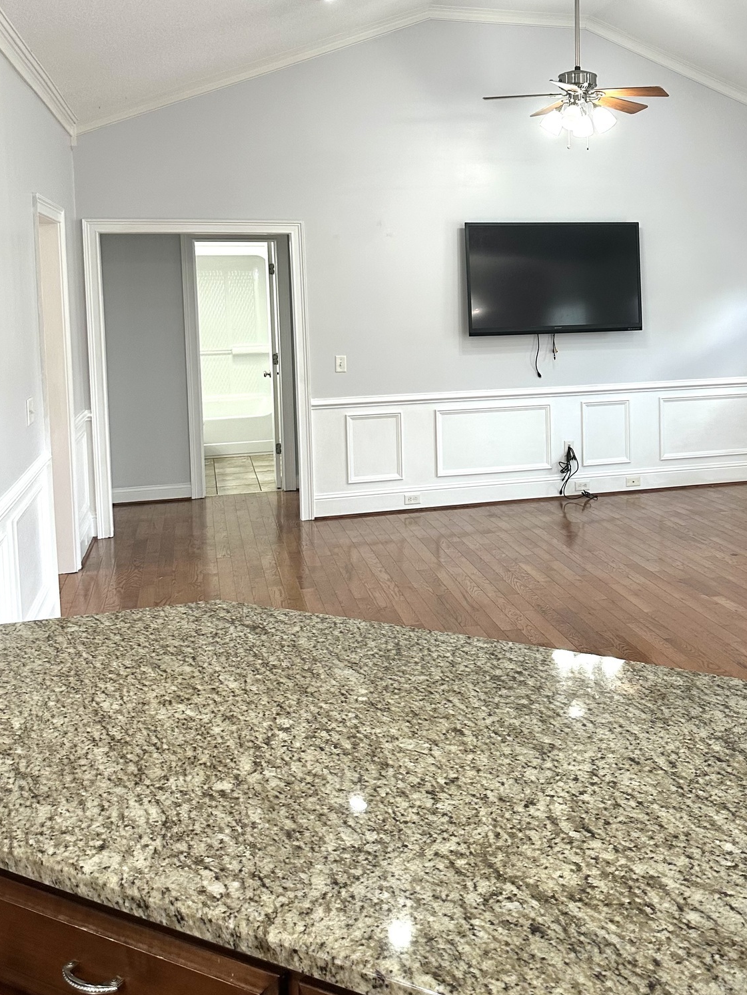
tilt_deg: -3.2
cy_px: 369
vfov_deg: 49.6
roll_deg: +0.7
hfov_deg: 37.7
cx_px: 558
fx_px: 1064
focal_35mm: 37
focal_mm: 6.86
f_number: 1.78
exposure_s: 1/120
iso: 200
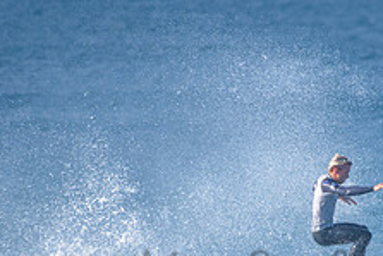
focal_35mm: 1340
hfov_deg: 1.5
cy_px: 262
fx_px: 14265
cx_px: 321
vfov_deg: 1.0
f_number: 5.6
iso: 400
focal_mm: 500
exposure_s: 1/2000
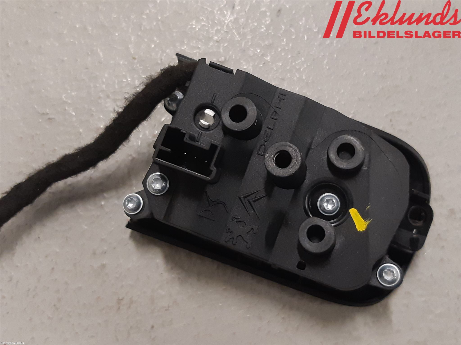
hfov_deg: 67.3
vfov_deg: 53.1
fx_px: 346
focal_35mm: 26
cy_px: 172
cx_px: 230
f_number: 1.7
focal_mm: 3.93
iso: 160
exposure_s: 1/50
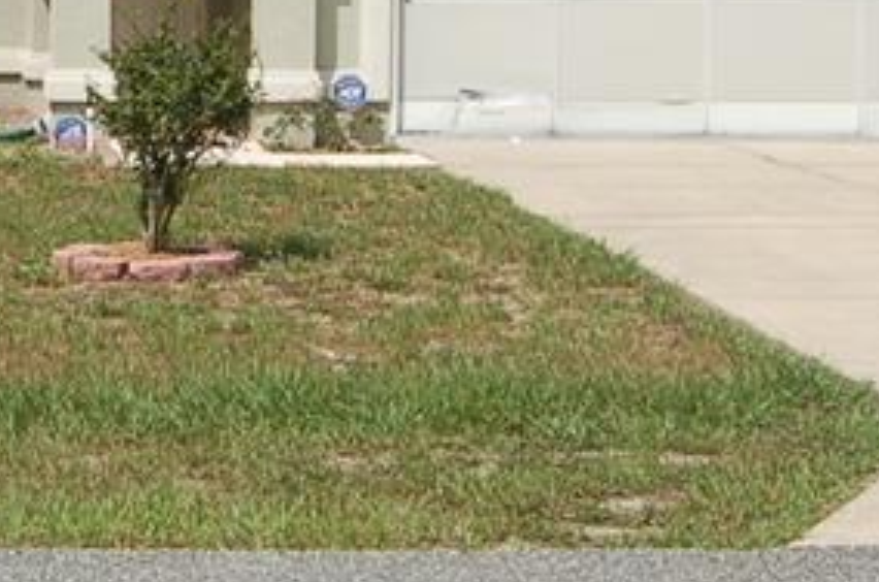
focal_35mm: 119
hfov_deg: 16.9
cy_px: -133
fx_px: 2899
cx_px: 9
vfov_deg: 11.2
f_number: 10
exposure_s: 1/400
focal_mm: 22
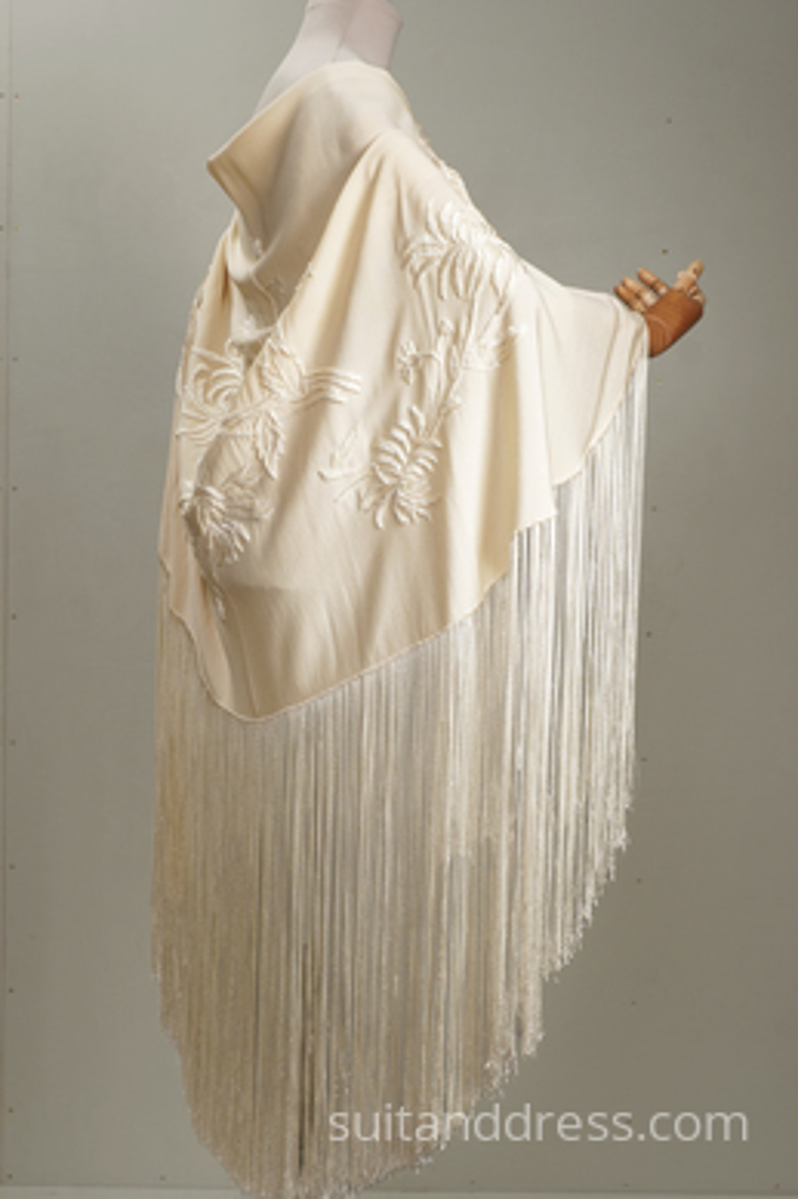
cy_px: 600
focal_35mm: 48
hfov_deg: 28.1
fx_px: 1597
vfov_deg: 41.1
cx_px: 399
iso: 320
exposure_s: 1/25
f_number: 8
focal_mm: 32
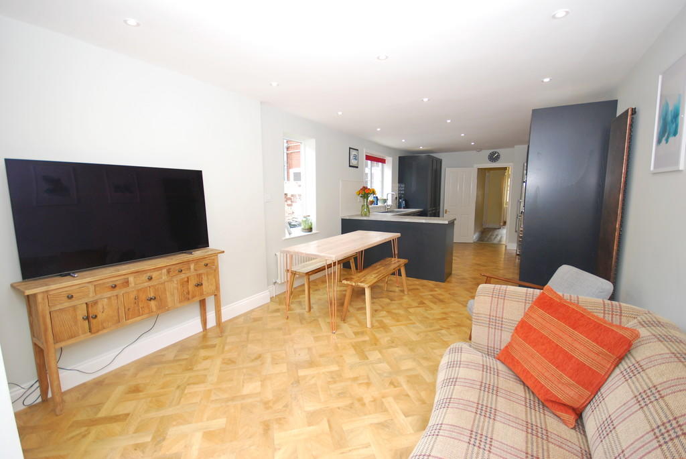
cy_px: 230
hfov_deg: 100.3
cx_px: 343
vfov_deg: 77.5
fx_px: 286
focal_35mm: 15
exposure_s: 1/60
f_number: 4
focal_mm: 10
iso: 320
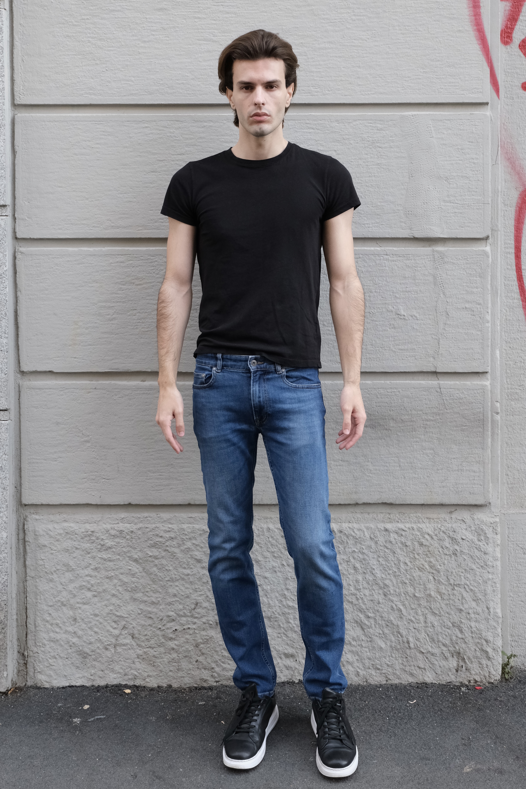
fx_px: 723
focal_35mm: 33
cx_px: 263
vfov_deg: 57.2
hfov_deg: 40.0
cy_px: 394
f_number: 9
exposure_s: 1/320
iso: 1600
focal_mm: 21.9
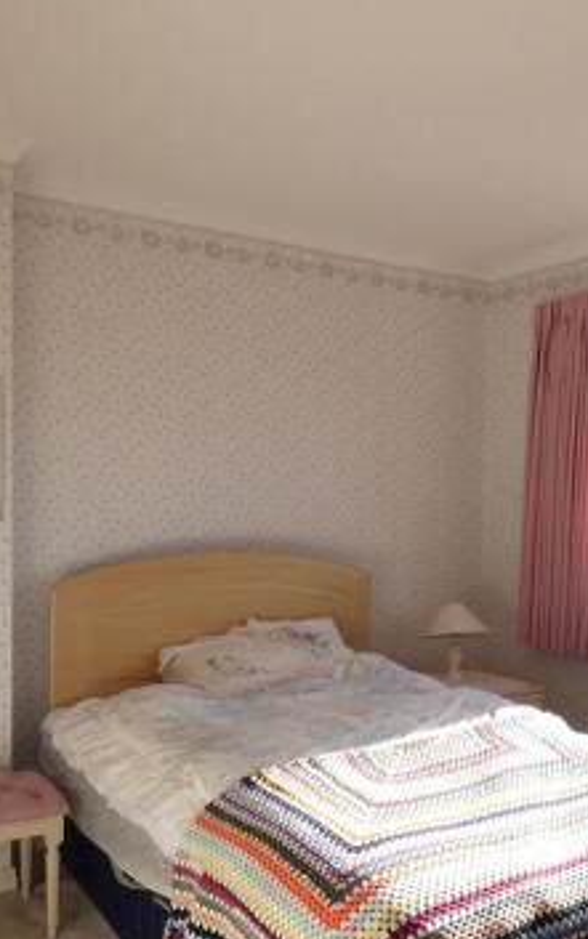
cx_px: 299
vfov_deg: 55.0
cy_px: 549
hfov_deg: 36.3
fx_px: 896
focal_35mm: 35
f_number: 2.8
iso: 80
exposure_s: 1/250
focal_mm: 3.6
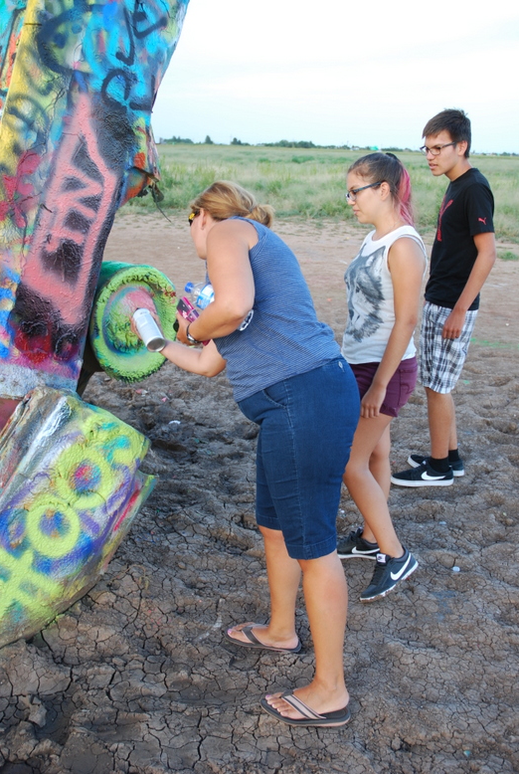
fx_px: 797
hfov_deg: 36.1
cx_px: 257
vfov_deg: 51.8
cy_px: 382
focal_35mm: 37
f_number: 3.8
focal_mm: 24
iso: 100
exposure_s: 1/25
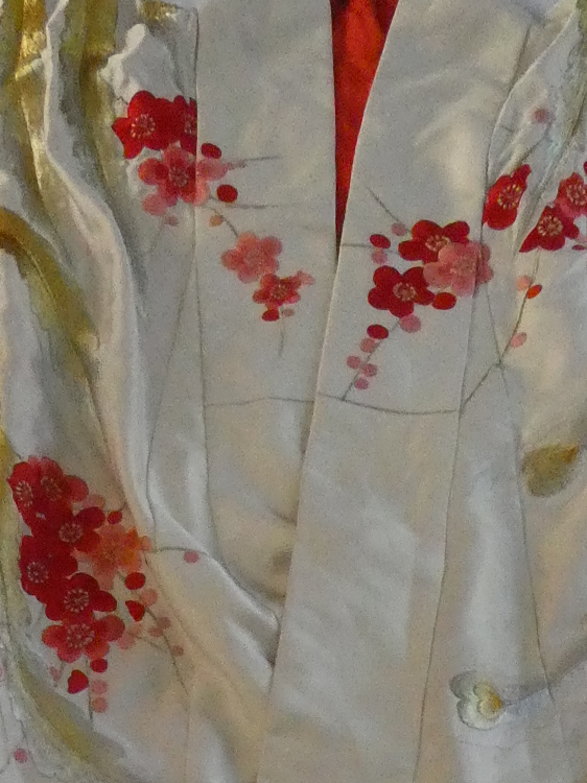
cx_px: 326
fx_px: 1900
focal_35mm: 84
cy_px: 1243
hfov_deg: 17.6
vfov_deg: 19.6
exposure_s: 1/60
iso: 1000
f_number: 3.3
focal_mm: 4.3
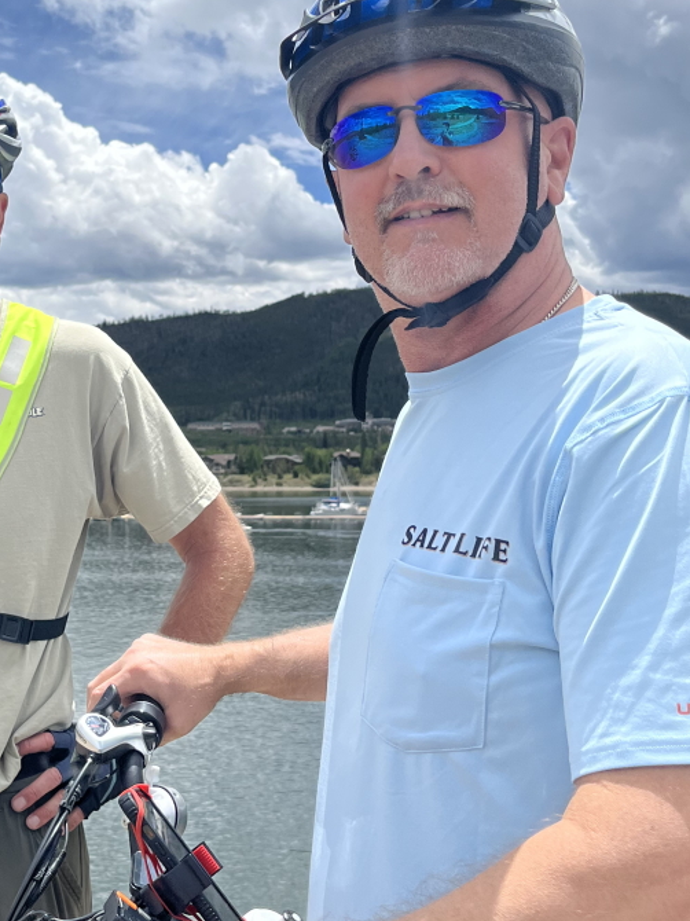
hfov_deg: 27.0
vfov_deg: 36.1
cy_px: 388
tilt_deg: +4.2
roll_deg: +0.5
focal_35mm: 53
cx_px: 144
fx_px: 1409
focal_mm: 5.1
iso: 50
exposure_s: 1/5556
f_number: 1.6
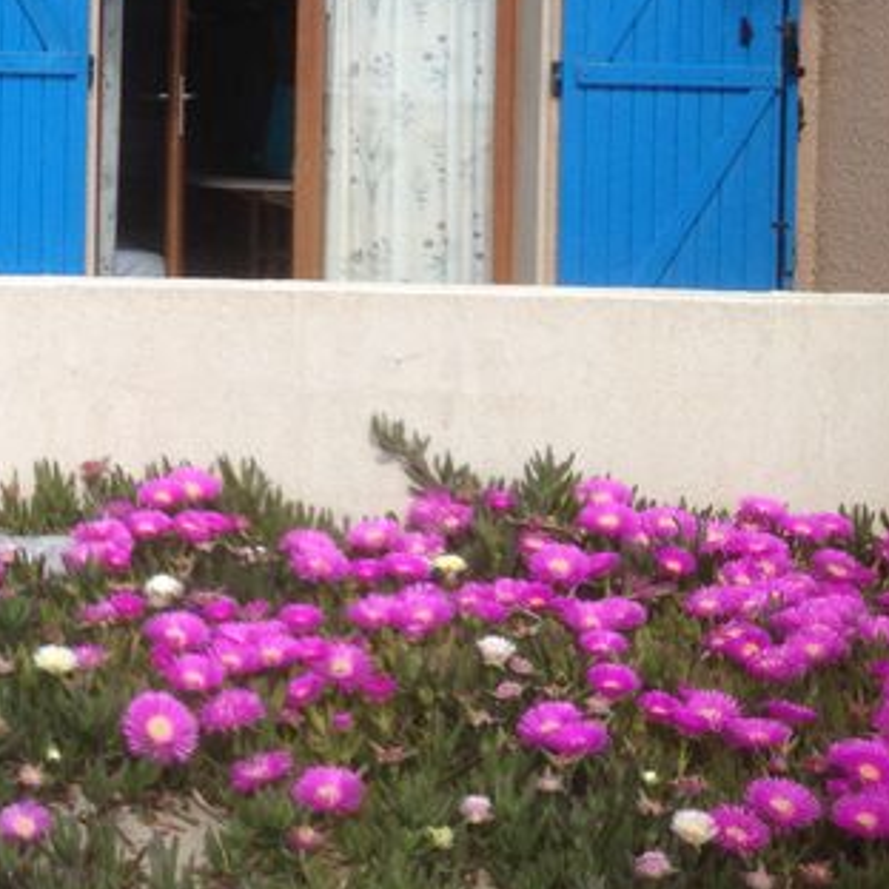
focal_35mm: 99
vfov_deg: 17.3
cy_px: 71
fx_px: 2877
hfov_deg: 16.5
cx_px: -313
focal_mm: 4.28
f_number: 2.4
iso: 50
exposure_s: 1/1623
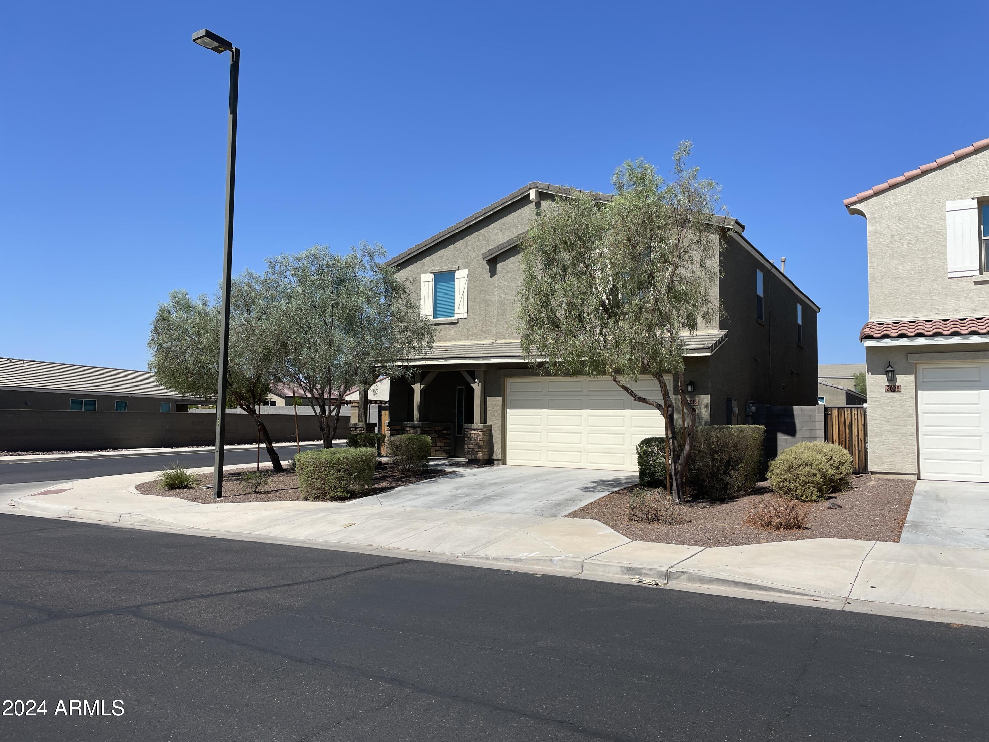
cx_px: 494
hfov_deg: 67.3
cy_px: 371
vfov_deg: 53.1
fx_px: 743
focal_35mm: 26
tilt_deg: +4.6
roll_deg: +0.1
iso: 32
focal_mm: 4.2
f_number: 1.6
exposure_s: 1/4651
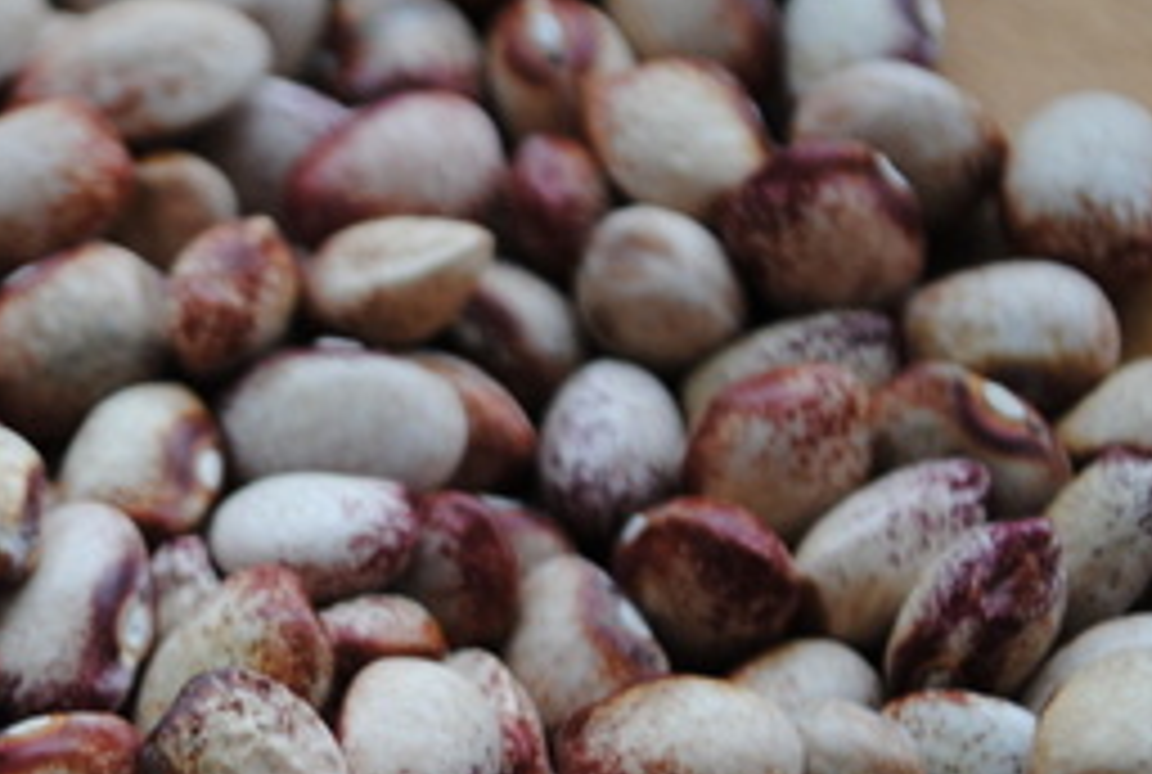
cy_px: 774
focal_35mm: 193
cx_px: -117
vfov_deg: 7.1
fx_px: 6196
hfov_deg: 10.5
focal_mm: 55
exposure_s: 1/60
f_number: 5.6
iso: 320
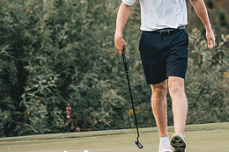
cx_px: 162
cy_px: 17
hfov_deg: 4.0
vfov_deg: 2.7
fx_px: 3255
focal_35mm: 512
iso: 400
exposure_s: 1/400
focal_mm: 150
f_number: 2.8
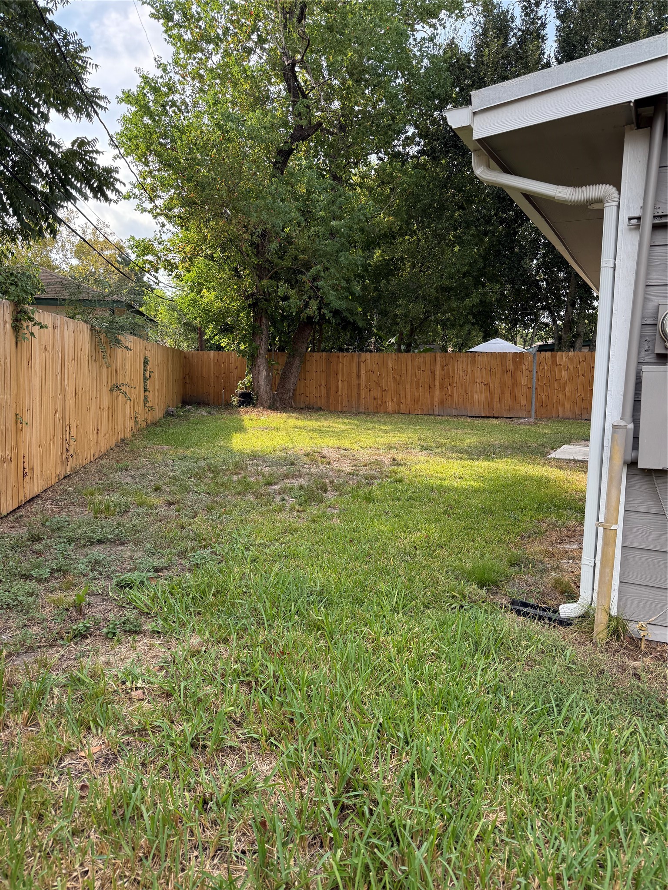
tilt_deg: -6.4
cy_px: 445
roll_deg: -1.1
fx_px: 618
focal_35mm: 24
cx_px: 334
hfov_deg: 56.8
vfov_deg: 71.6
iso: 100
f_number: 1.78
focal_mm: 6.76
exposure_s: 1/979
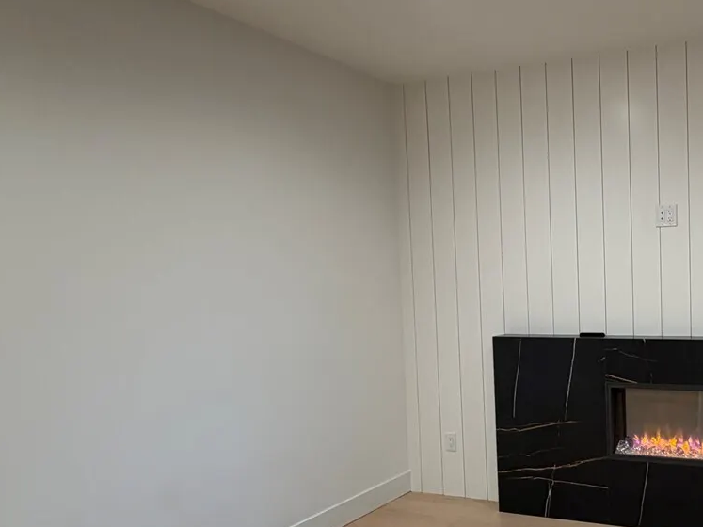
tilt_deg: -3.5
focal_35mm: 30
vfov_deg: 46.6
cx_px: 638
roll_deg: +0.8
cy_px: 307
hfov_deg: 52.4
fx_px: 609
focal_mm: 2.22
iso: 250
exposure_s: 1/60
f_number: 2.2
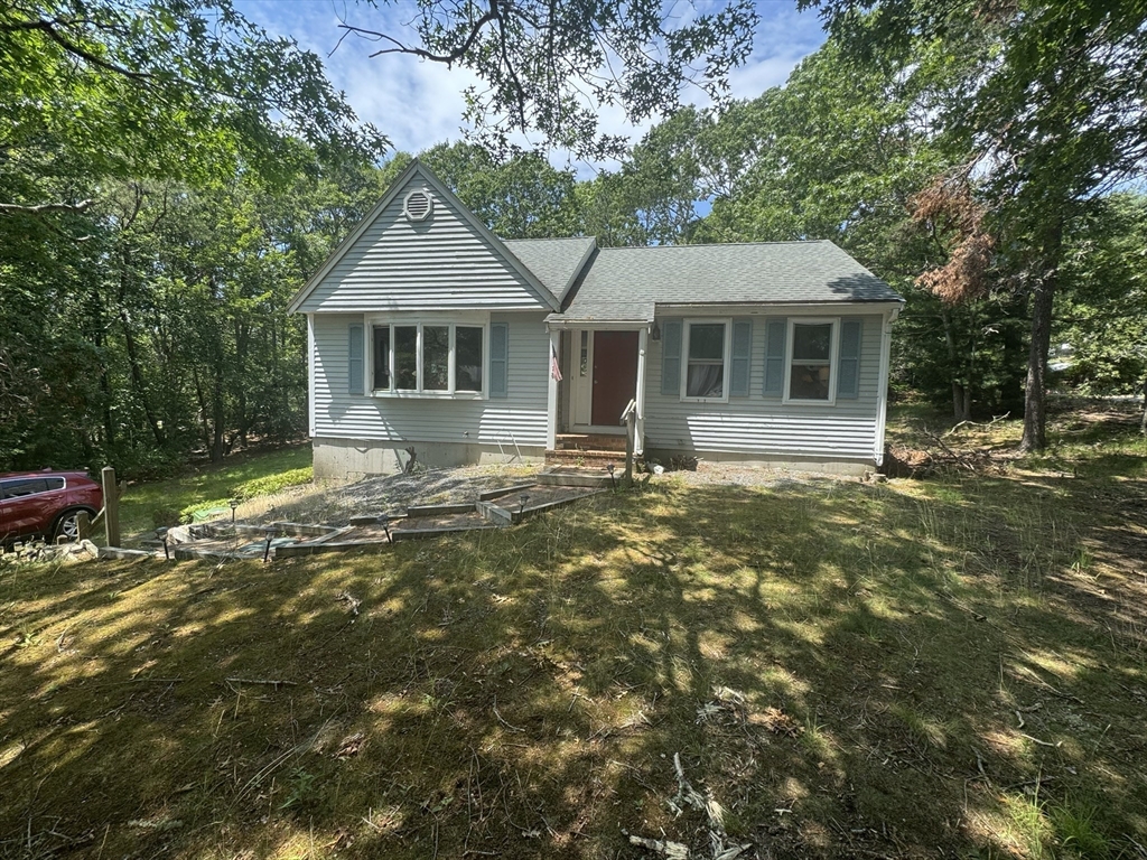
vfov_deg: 85.7
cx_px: 574
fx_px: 464
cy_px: 430
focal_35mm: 14
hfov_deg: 102.1
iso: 40
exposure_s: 1/544
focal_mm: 2.22
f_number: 2.2
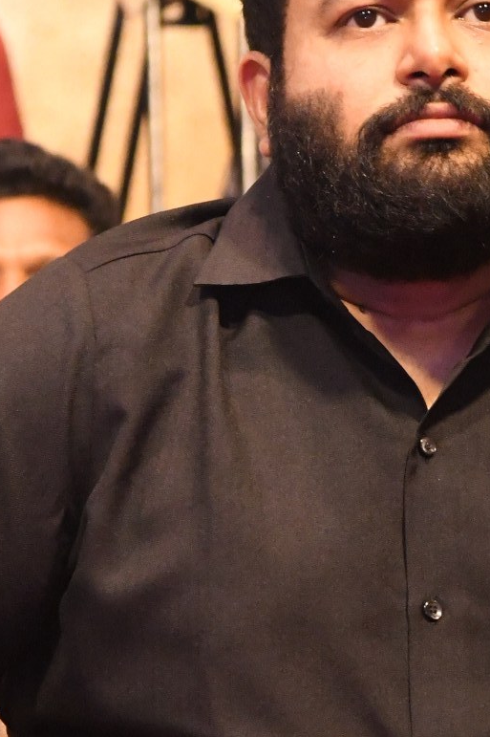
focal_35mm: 407
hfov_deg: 3.4
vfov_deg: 5.1
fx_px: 8320
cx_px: 371
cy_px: 501
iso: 6400
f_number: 5.6
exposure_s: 1/125
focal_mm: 105
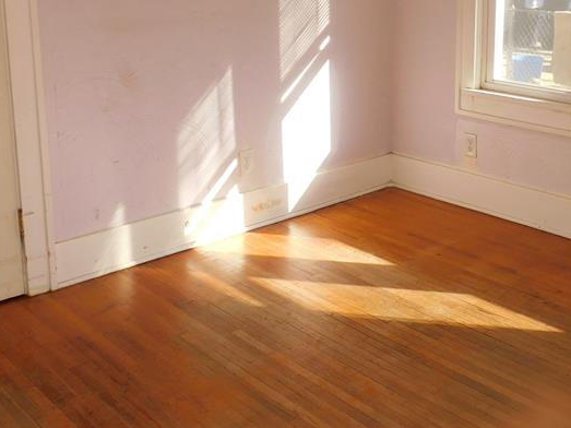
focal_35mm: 47
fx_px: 775
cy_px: 87
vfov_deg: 30.2
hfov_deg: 40.0
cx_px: 372
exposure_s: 1/160
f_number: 3.3
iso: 125
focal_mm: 4.3
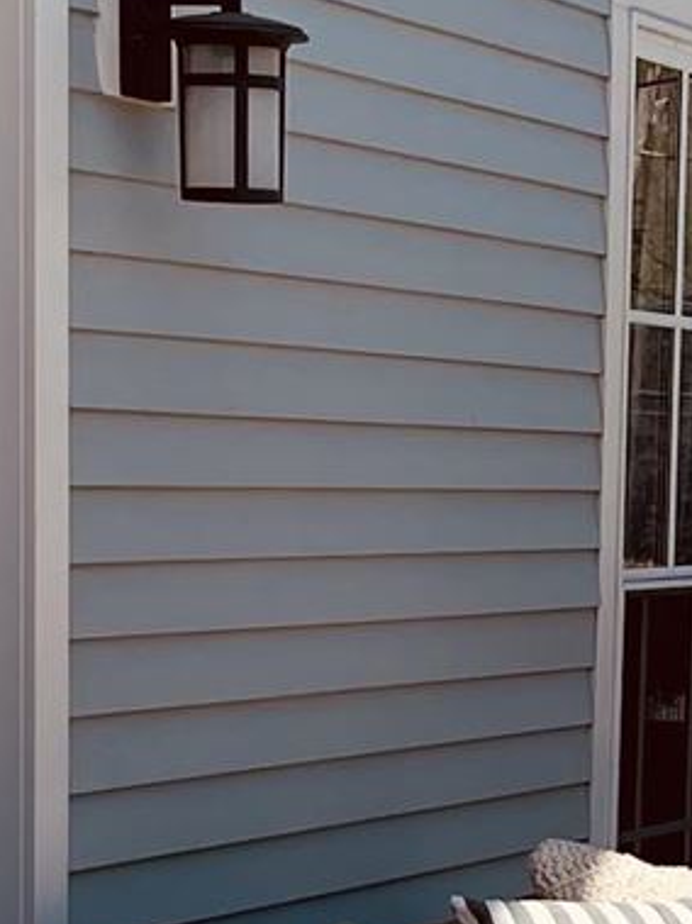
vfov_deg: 12.3
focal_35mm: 158
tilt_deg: -7.3
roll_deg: -1.7
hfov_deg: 9.3
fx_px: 4214
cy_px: 992
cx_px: 794
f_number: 1.6
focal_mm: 5.1
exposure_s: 1/3788
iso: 32
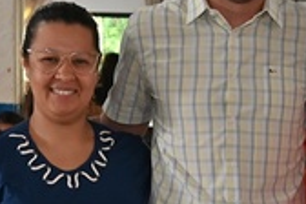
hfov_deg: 13.0
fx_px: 1317
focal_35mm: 155
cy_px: 261
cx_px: 332
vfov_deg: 8.7
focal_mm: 29
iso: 640
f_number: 4
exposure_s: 1/60
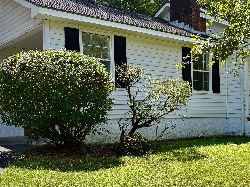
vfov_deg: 28.4
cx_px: 222
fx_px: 368
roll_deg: +1.5
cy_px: 118
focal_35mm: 51
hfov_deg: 35.4
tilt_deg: +0.4
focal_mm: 6.76
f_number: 1.78
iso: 80
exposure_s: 1/1618
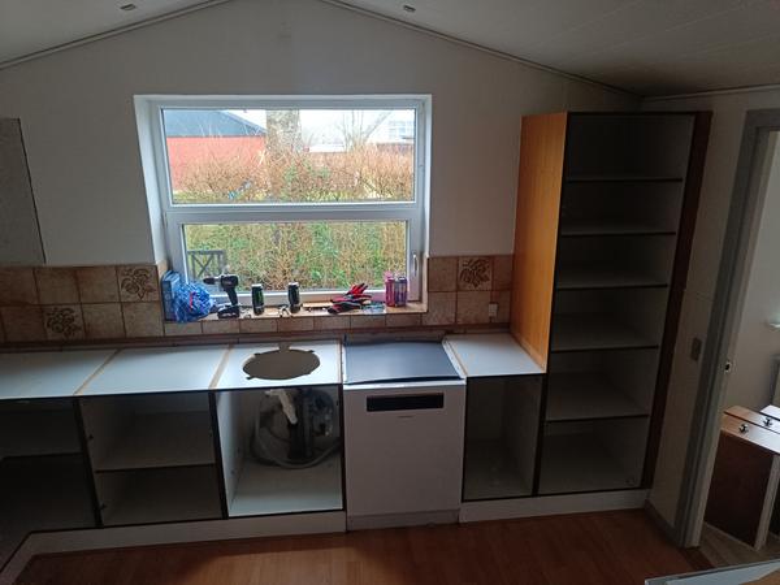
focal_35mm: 24
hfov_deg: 71.6
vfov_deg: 56.8
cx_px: 390
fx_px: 541
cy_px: 292
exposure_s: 1/25
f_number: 1.88
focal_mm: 5.59
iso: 815
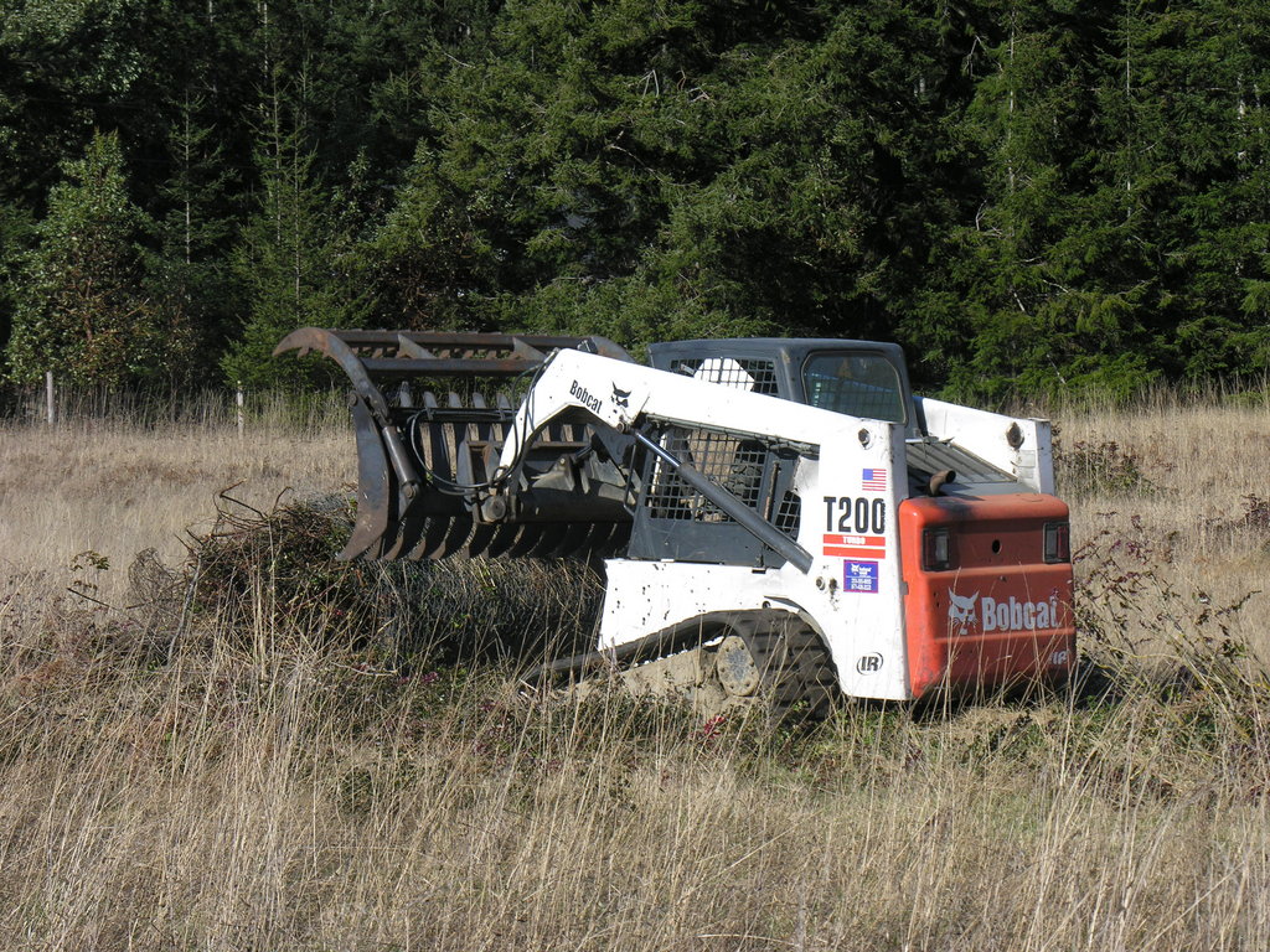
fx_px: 4659
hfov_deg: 15.5
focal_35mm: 127
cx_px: 635
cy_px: 476
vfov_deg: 11.7
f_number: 6.8
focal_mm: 32.4
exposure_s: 1/202
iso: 50
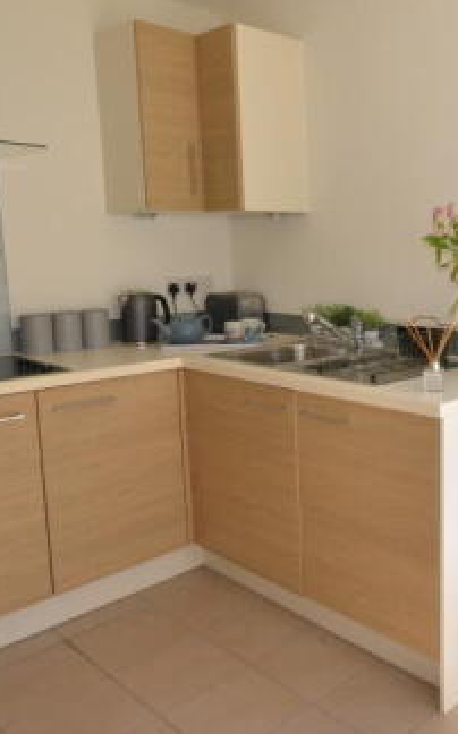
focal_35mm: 36
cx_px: 444
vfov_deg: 54.5
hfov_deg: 33.1
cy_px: 324
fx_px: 711
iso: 400
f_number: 11
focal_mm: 11.5
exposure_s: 1/60
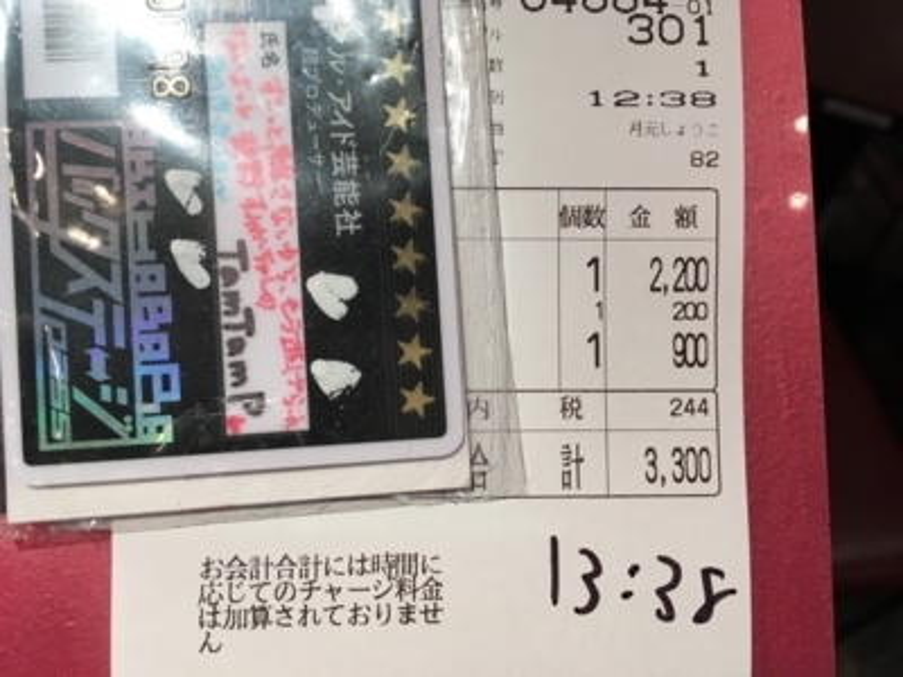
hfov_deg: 61.7
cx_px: 452
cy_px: 338
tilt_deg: -56.2
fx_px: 756
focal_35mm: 29
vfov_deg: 48.2
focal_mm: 4.15
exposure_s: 1/30
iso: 40
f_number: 2.2
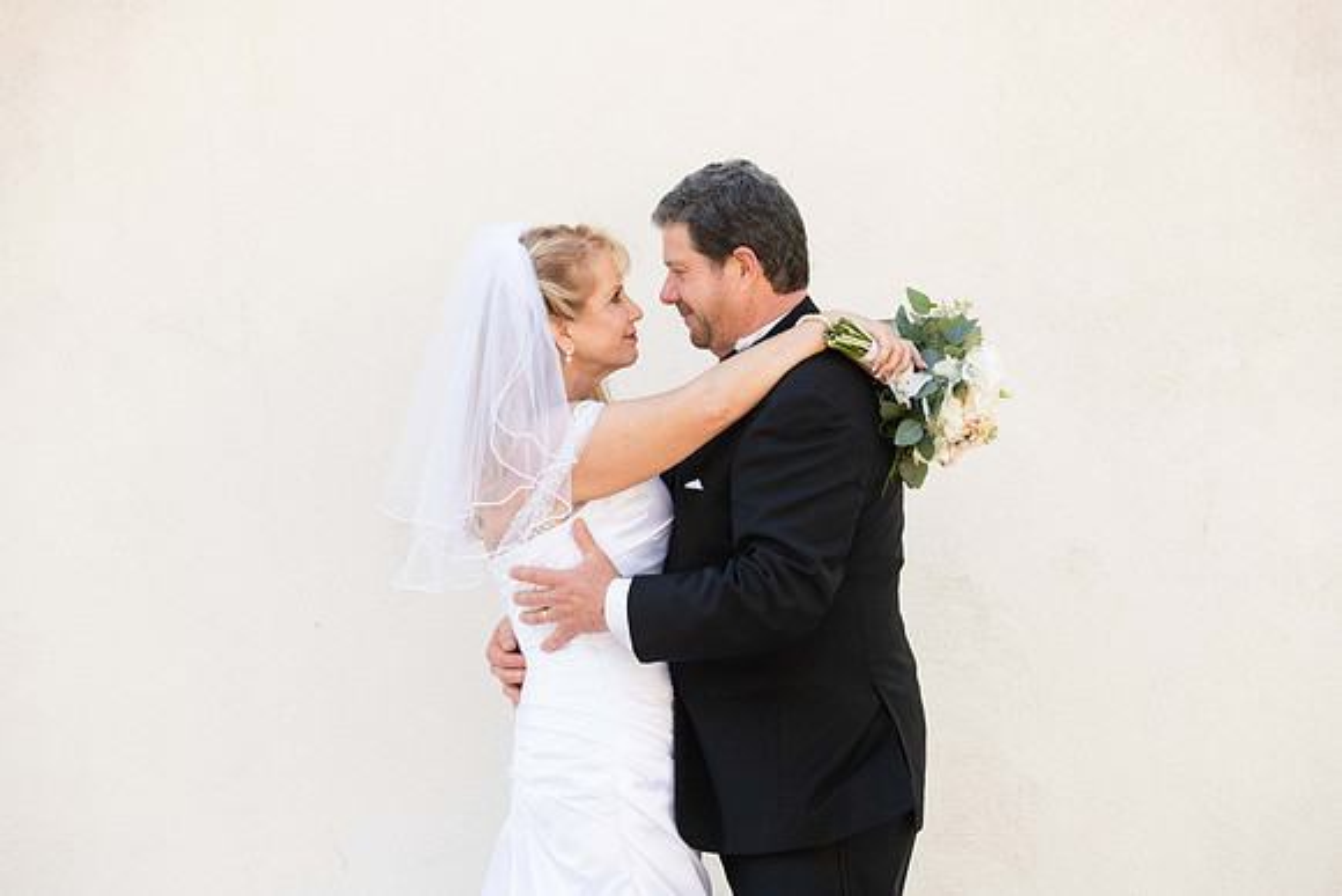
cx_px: 671
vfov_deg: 15.9
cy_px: 448
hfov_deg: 23.6
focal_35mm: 86
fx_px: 3206
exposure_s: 1/1250
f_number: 5
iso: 1000
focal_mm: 86
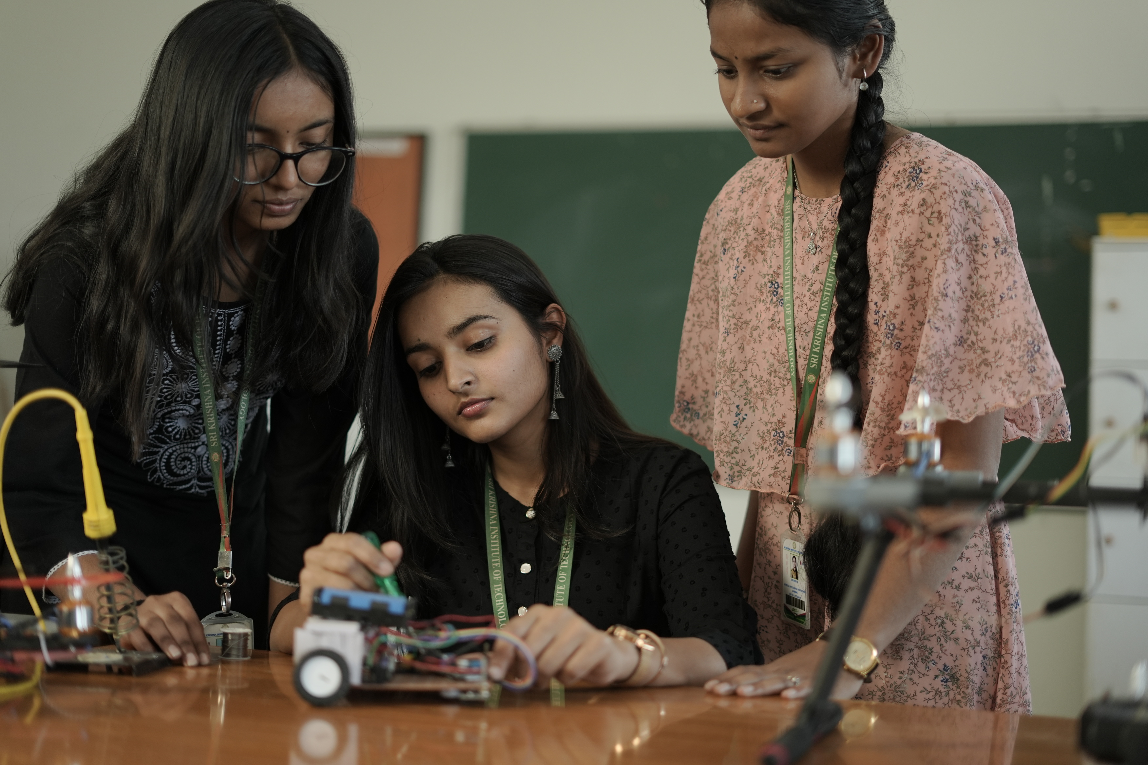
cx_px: 574
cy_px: 382
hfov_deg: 39.6
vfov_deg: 27.0
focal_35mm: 50
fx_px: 1594
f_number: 1.8
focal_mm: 50
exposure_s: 1/250
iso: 400
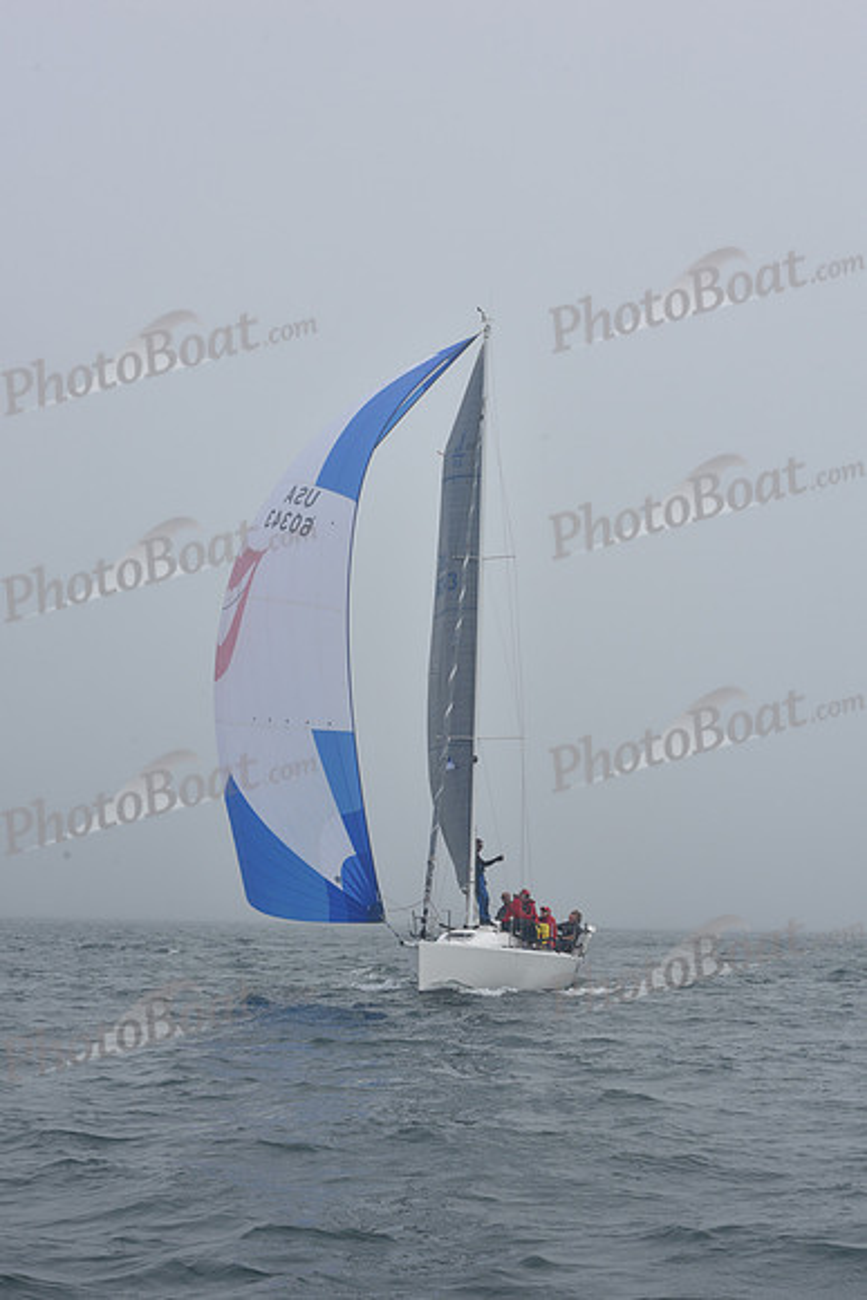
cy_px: 650
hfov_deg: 19.5
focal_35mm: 70
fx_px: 2527
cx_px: 434
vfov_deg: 28.8
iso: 250
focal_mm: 70
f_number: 11
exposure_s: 1/800
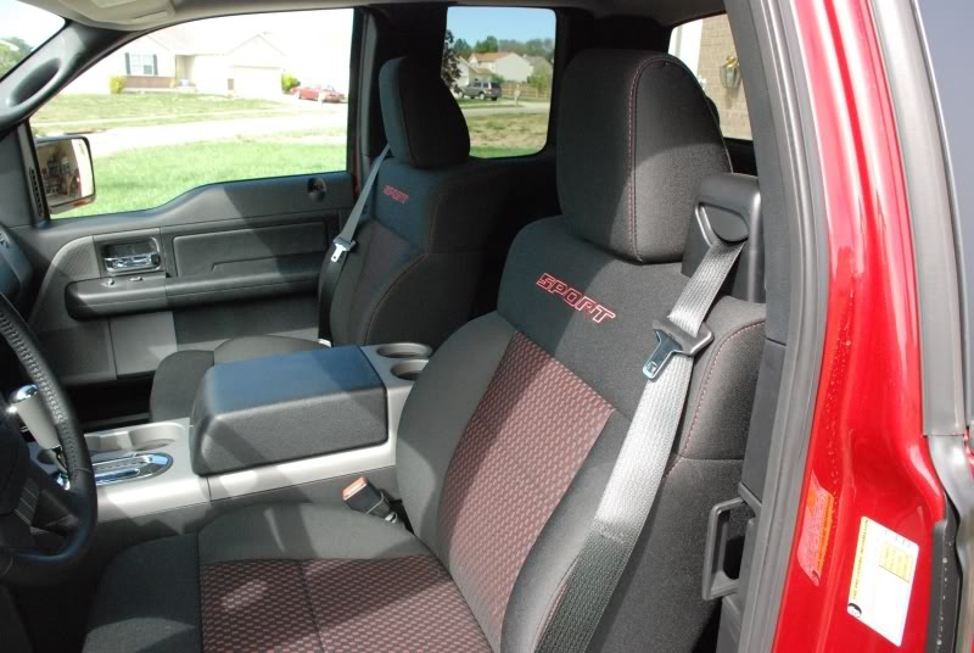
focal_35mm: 27
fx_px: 732
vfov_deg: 48.1
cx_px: 487
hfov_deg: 67.3
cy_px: 326
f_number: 10
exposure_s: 1/400
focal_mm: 18
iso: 1600
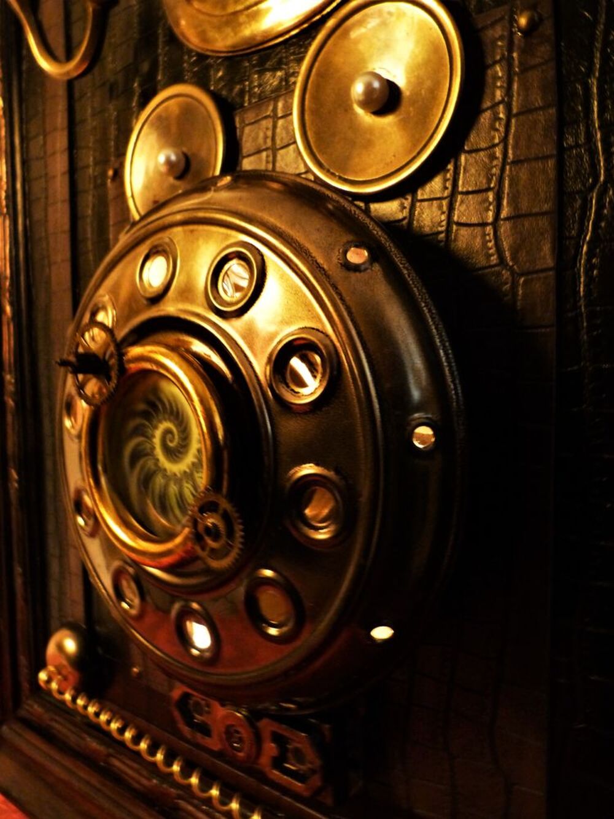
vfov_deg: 69.4
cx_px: 307
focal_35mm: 25
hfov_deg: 54.9
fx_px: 591
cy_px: 410
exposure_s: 1/4
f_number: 2.8
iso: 400
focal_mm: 4.5
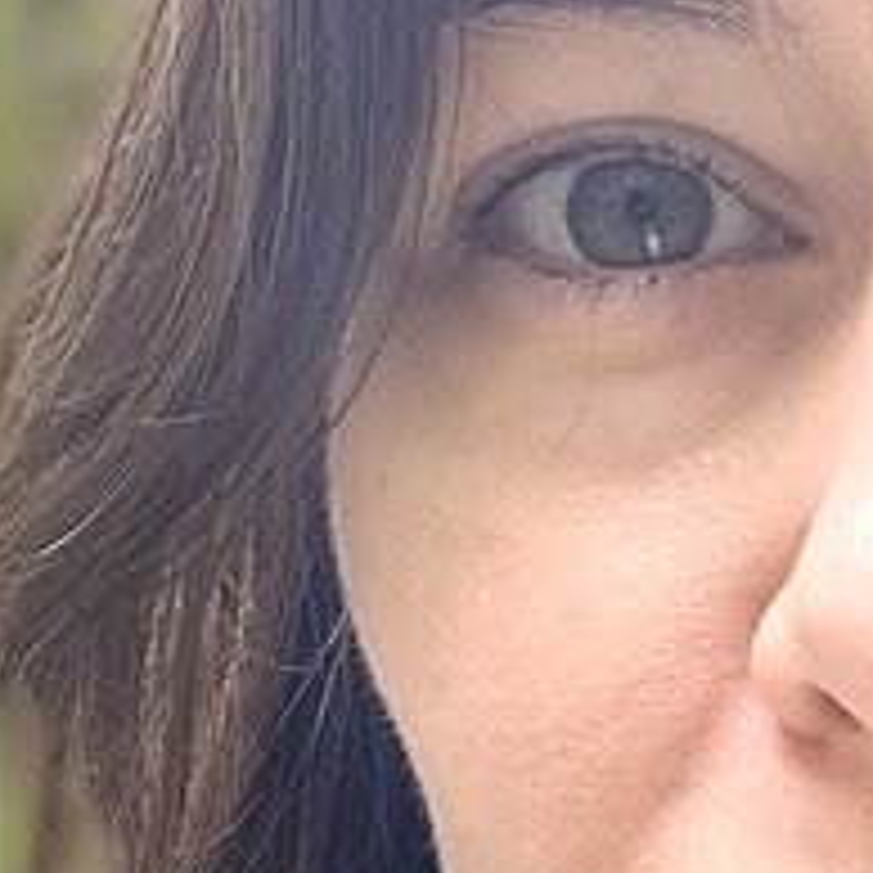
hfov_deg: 12.4
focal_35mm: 140
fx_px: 3995
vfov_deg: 12.3
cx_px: 711
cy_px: 932
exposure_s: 1/113
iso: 80
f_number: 1.9
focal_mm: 2.69
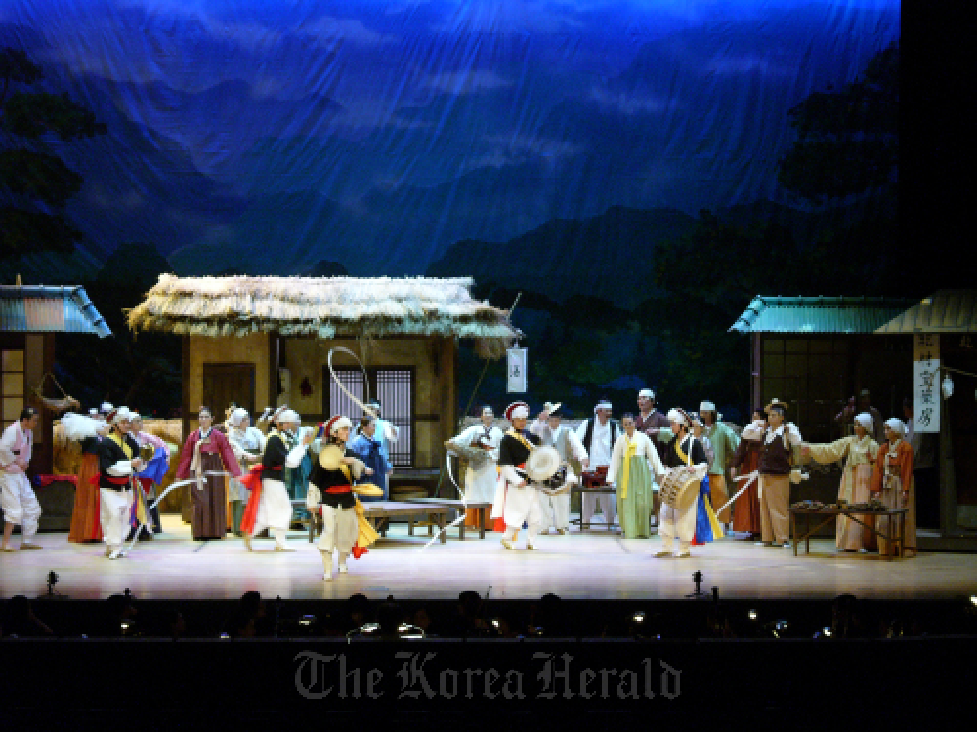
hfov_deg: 21.8
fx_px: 2540
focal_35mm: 90
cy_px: 366
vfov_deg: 16.4
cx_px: 488
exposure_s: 1/30
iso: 200
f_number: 2.4
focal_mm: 22.5
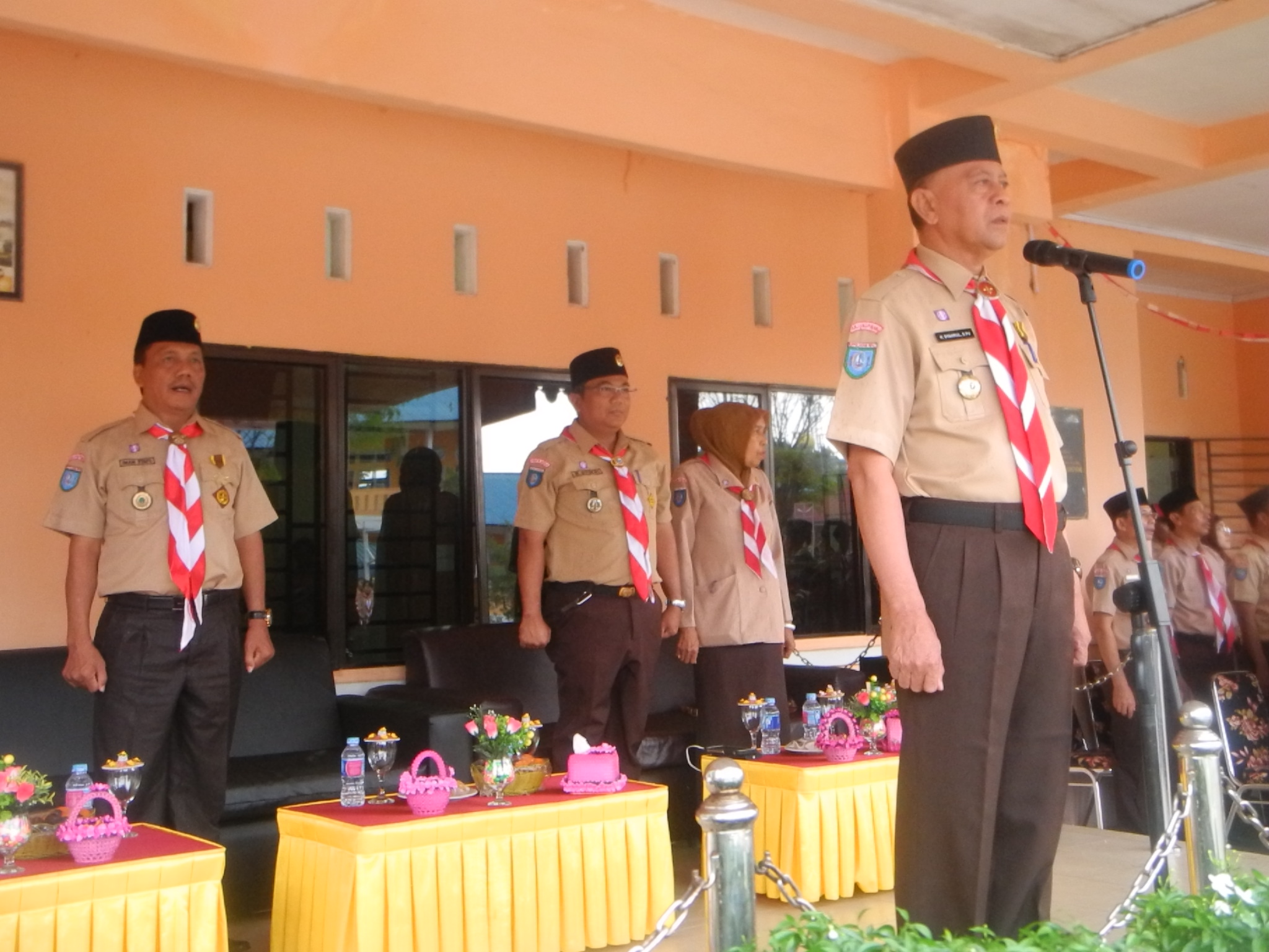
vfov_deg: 32.2
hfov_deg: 42.1
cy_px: 476
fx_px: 1650
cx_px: 634
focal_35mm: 45
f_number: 3.2
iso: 720
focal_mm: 9.7
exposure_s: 1/30
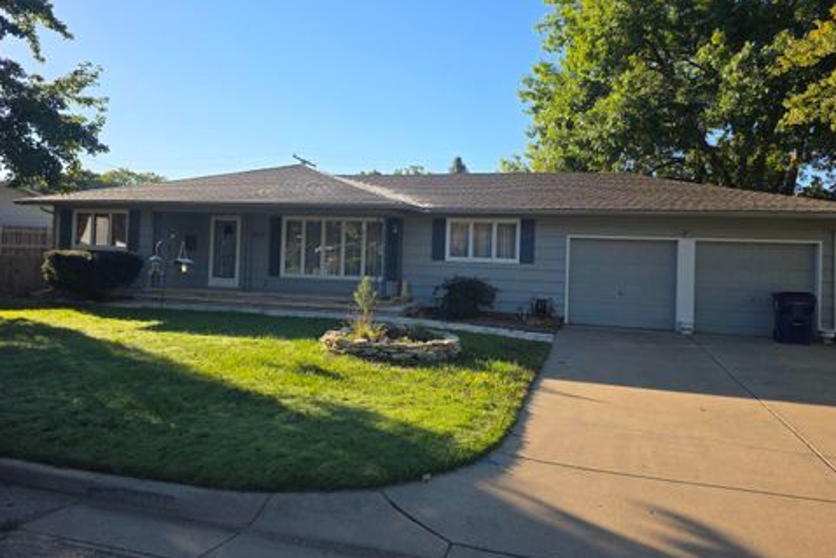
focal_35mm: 25
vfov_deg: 51.2
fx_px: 581
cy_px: 248
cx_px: 421
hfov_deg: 71.5
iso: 80
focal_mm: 6.3
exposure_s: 1/2905
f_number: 1.7
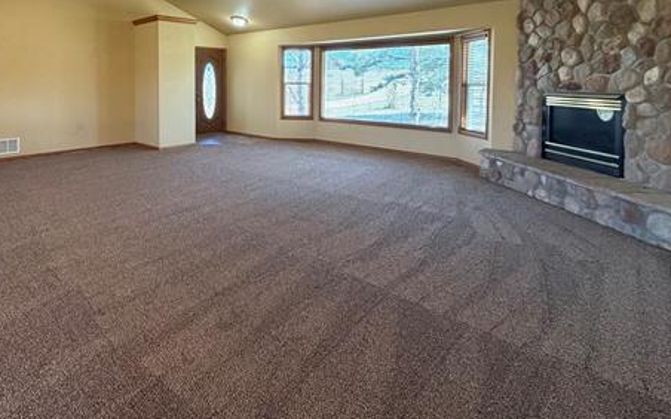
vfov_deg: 53.9
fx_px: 384
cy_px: 93
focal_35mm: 21
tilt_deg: -2.8
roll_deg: +0.3
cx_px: 218
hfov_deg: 79.3
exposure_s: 1/60
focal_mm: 2.22
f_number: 2.2
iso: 250
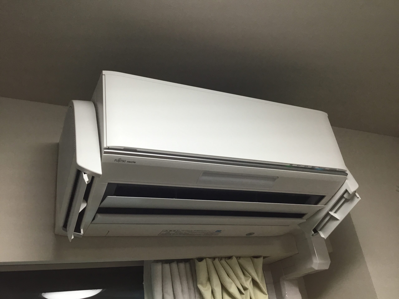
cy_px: 150
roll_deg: +8.5
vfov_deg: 45.4
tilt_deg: +27.9
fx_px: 357
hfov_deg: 58.4
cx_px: 200
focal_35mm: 31
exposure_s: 1/30
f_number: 2.4
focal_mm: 3.3
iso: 25
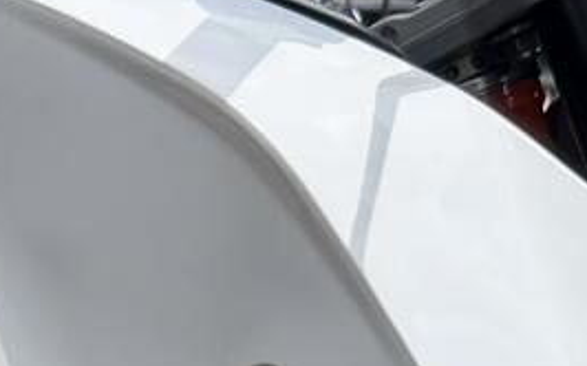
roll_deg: -0.6
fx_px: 3054
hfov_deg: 10.5
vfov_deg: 6.5
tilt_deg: -19.5
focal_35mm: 191
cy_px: 957
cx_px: -366
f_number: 1.78
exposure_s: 1/3145
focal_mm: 6.76
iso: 100
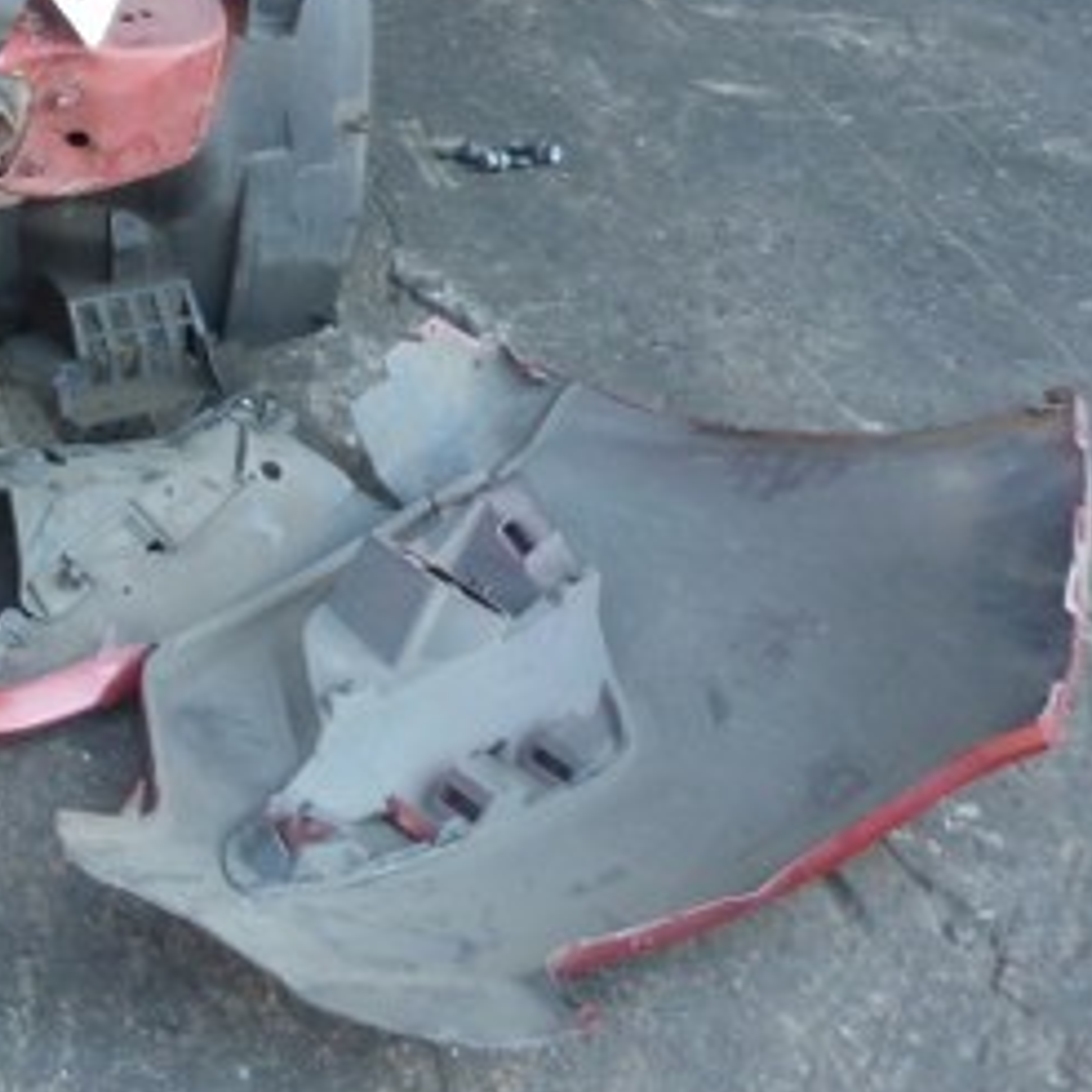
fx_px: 2570
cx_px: -448
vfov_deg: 22.4
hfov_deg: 21.0
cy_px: -155
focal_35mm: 72
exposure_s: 1/60
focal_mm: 4.5
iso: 125
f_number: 2.8
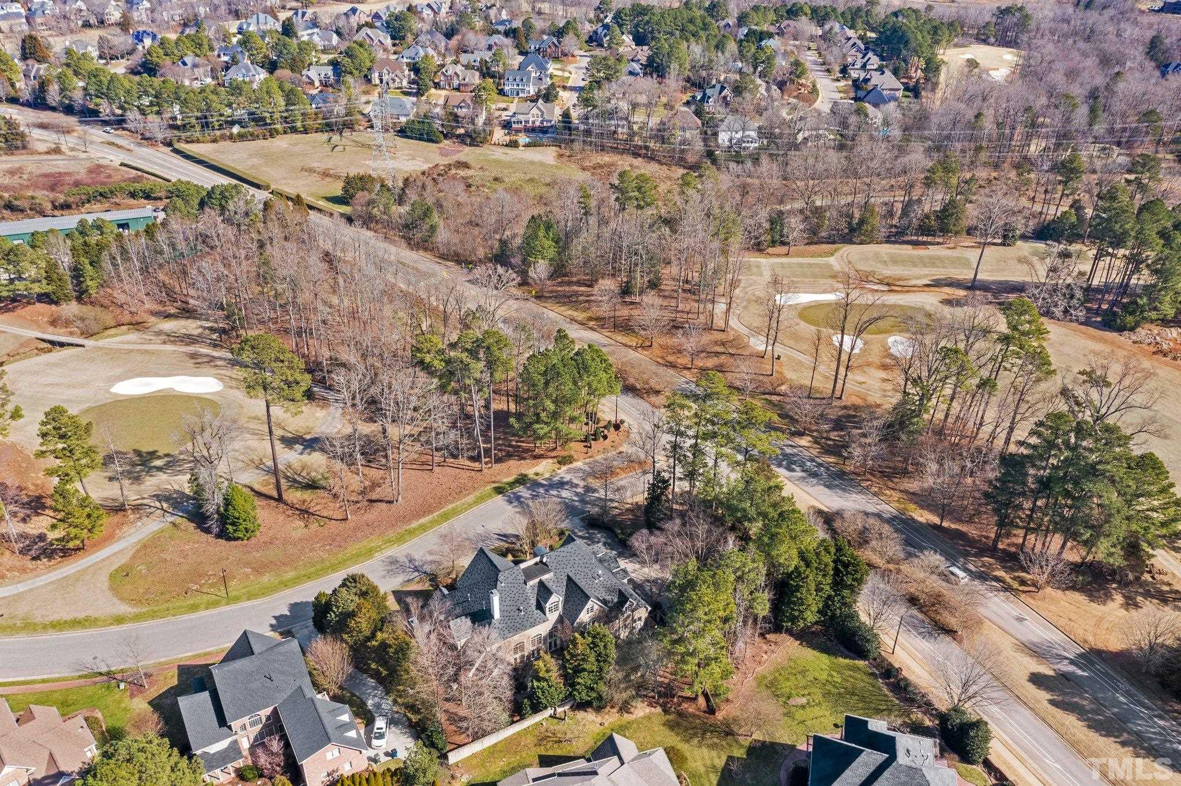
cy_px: 393
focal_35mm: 28
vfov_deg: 46.4
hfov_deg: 65.5
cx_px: 590
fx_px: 918
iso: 100
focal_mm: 10.26
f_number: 5
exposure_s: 1/320
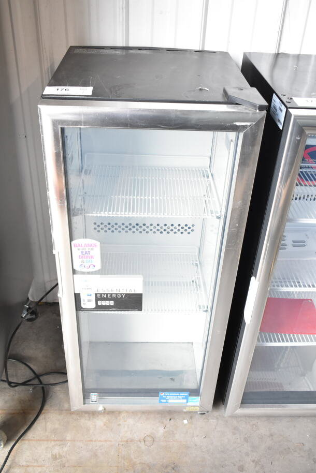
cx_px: 158
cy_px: 236
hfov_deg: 38.4
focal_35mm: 34
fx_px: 454
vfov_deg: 55.1
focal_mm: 23
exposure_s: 1/125
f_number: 5.6
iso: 1600
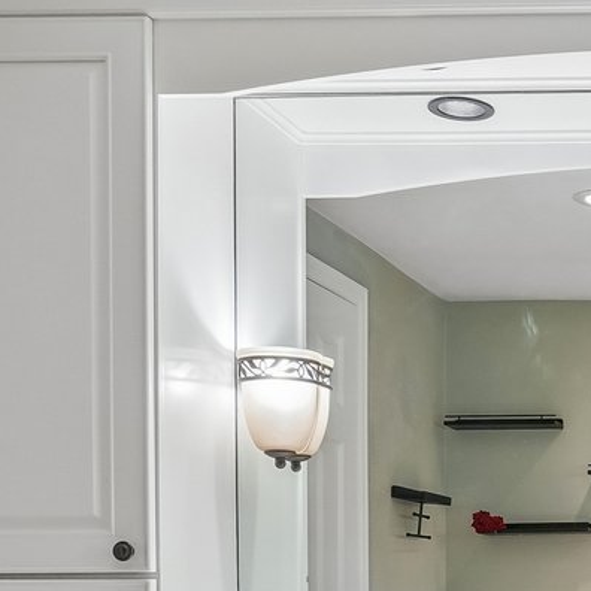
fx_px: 1275
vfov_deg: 24.6
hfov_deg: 21.8
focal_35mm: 66
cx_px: 882
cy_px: 622
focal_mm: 10
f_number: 8
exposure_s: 1/10
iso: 400
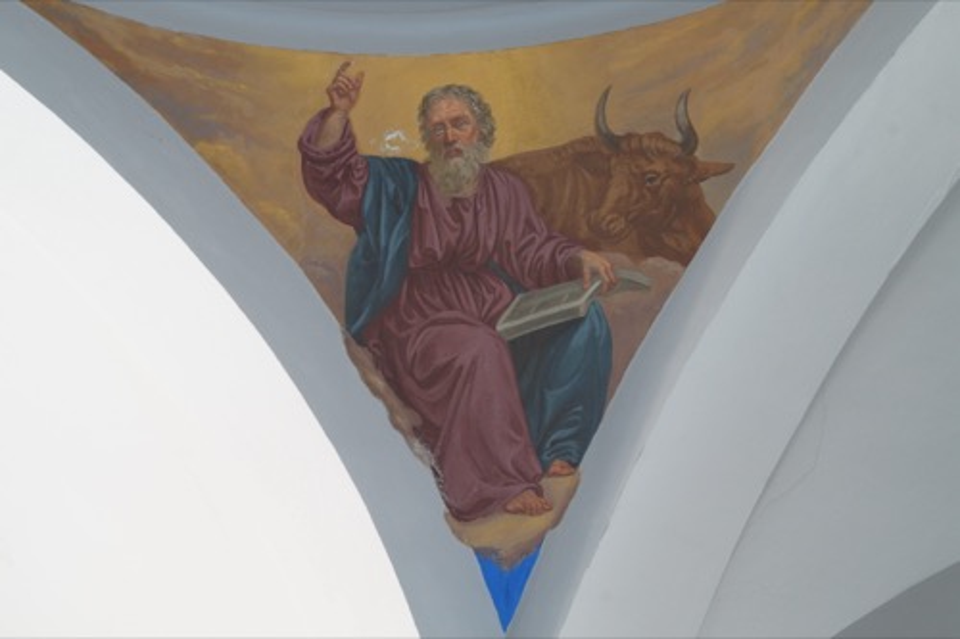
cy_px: 320
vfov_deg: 13.0
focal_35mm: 105
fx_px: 2799
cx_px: 480
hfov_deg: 19.5
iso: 200
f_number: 14
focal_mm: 70
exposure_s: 5
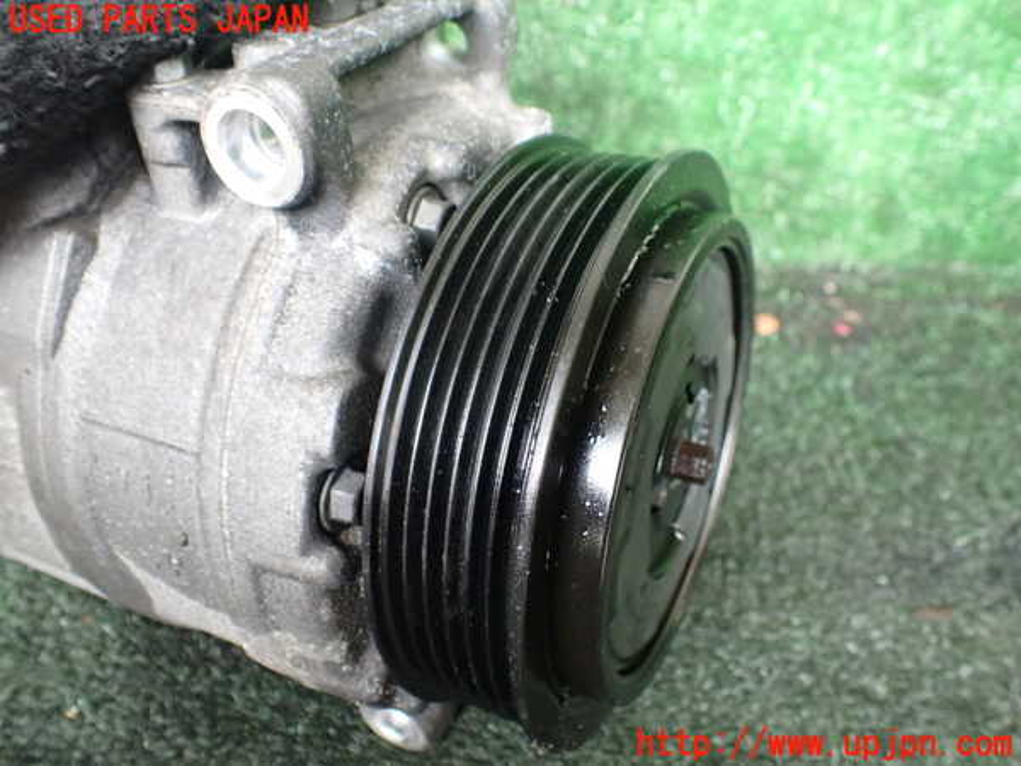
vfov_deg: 46.8
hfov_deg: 60.0
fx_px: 885
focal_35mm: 30
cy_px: 383
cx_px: 510
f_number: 2.3
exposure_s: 1/30
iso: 800
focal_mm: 5.4
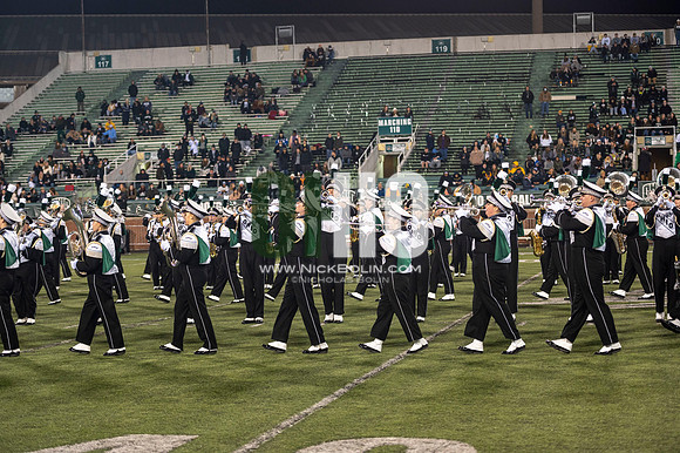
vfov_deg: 17.5
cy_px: 226
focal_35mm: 78
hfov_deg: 26.0
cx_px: 340
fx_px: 1472
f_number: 2.8
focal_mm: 78
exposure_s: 1/500
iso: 1000
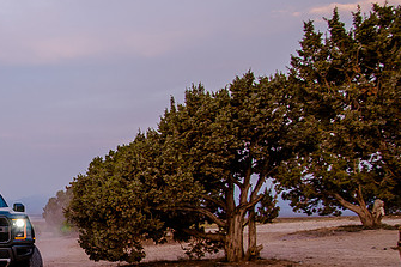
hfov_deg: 32.5
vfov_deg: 23.7
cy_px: 229
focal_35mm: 56
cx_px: -10
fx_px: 623
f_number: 5
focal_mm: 24
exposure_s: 1/160
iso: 500
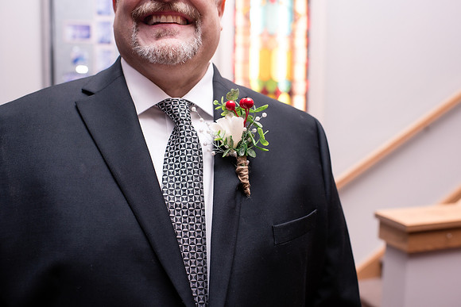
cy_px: 154
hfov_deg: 54.4
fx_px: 448
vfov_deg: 37.9
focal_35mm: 35
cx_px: 230
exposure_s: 1/160
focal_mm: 35
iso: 320
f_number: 3.5
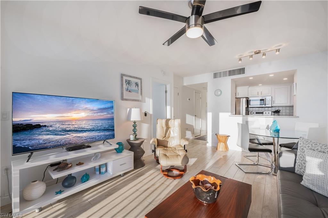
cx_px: 164
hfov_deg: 104.3
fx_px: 127
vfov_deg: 81.1
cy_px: 109
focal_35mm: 14
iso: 125
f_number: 11
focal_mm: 14
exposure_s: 1/25
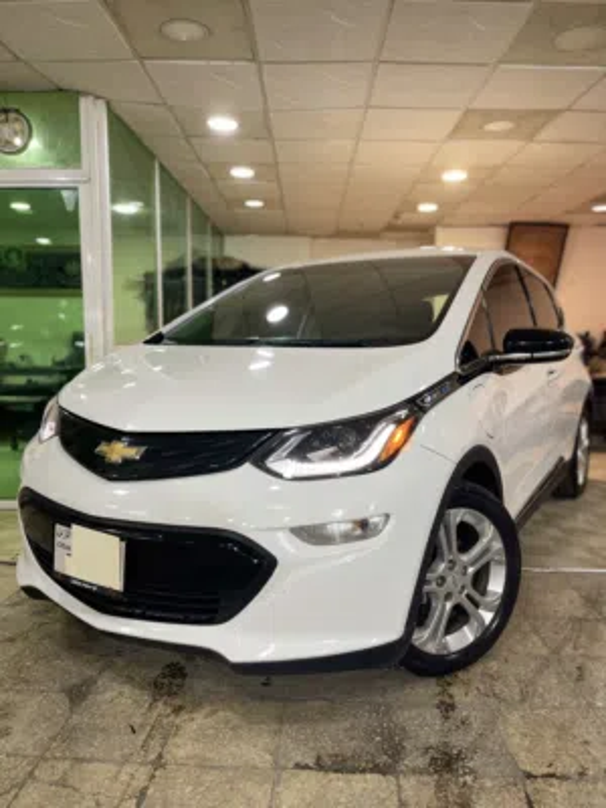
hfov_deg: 53.1
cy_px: 404
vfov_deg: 67.3
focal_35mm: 26
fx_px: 607
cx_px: 303
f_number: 1.6
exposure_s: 1/56
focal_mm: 5.1
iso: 160
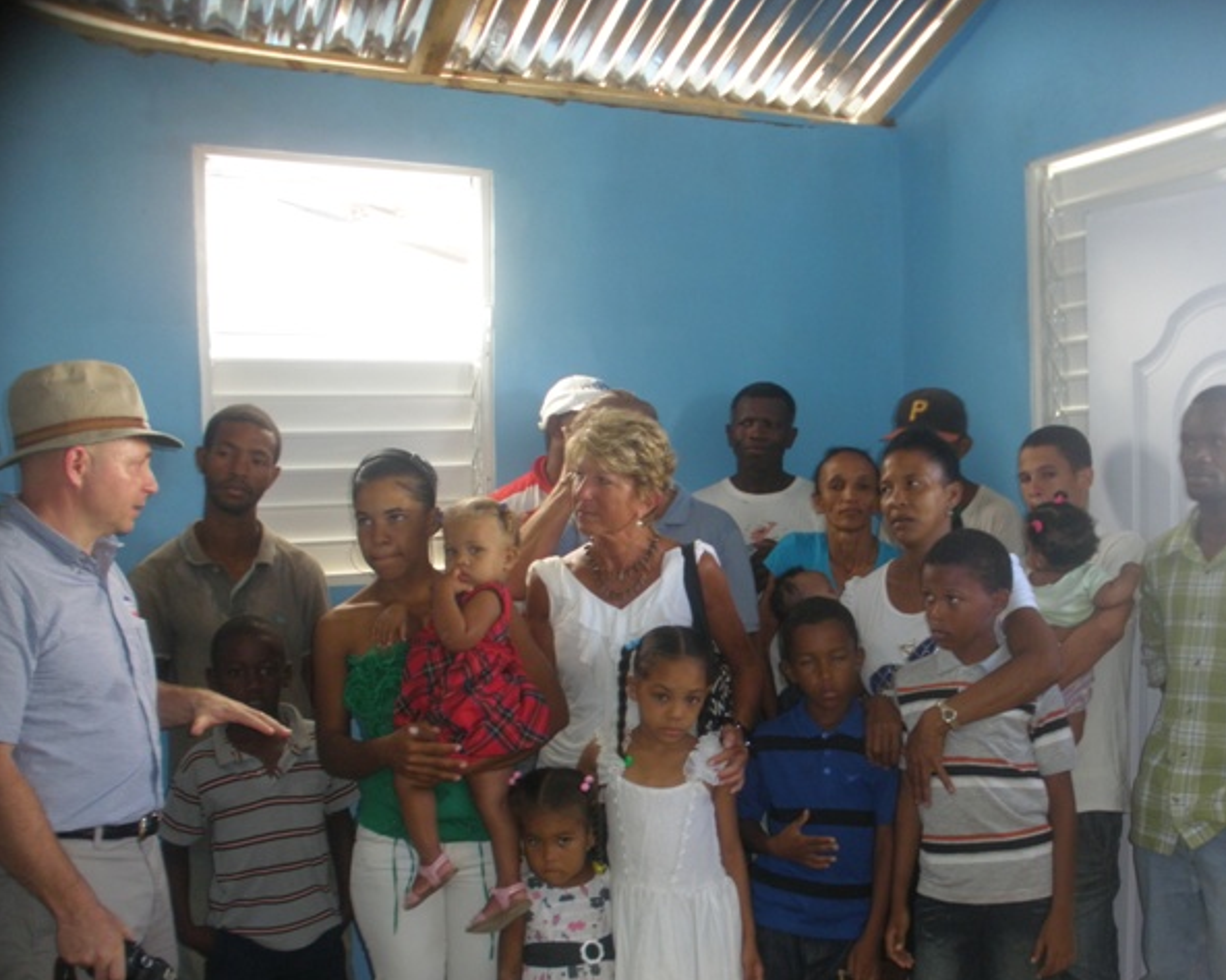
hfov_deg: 47.9
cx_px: 659
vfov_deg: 39.1
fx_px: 1378
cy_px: 489
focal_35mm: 38
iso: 160
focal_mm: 6.3
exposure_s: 1/30
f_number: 3.5
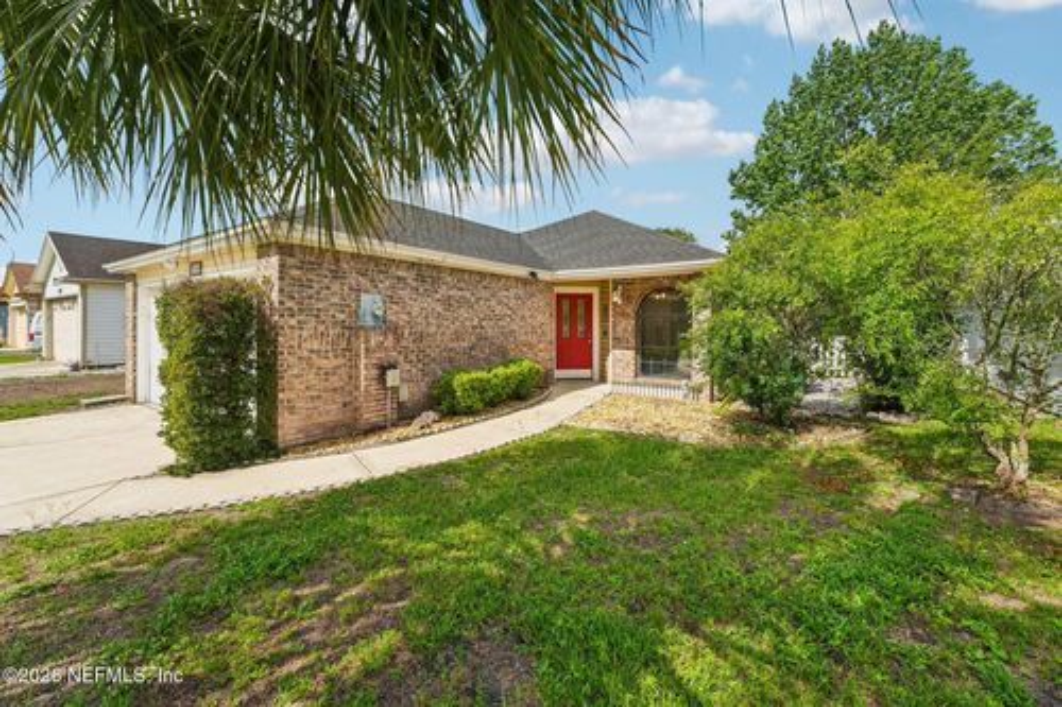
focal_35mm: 15
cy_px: 354
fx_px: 442
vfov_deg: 77.3
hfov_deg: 100.4
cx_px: 531
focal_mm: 15
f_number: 9
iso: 100
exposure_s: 1/60
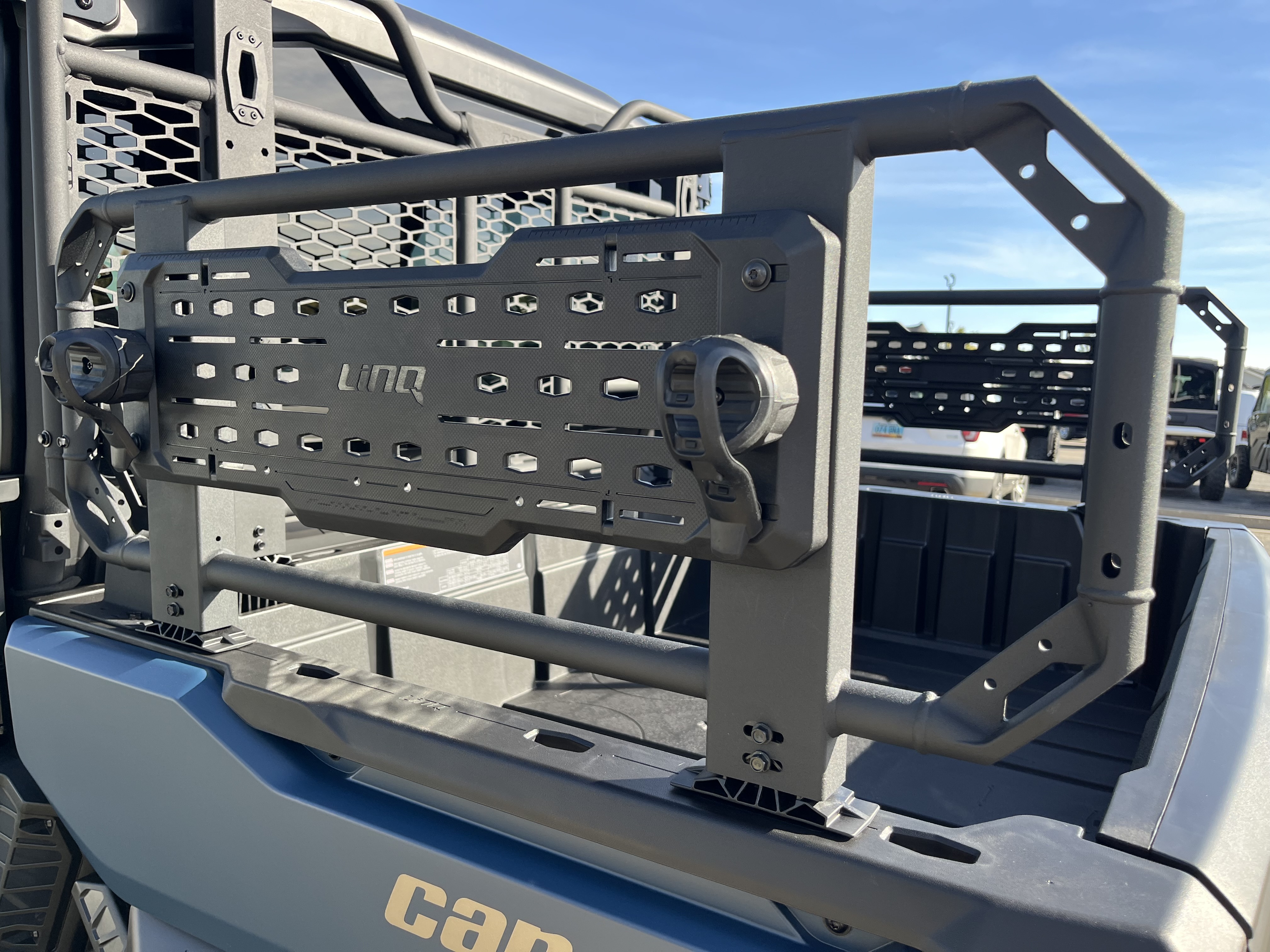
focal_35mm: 26
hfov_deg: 67.3
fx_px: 954
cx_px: 635
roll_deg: -1.7
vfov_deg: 53.1
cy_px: 476
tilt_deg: -5.5
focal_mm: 5.1
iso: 50
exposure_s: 1/527
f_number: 1.6
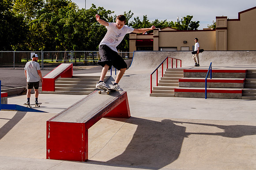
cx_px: 97
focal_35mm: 70
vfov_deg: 19.5
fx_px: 495
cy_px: 62
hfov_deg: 28.9
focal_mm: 40
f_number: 5
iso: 200
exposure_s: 1/1000
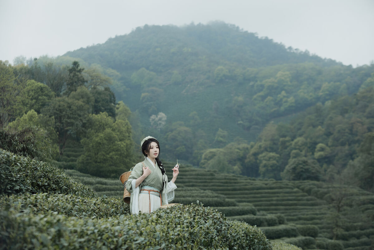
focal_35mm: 73
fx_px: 758
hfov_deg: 27.7
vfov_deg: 18.7
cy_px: 125
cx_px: 187
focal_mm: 73
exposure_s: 1/800
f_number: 4
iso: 320
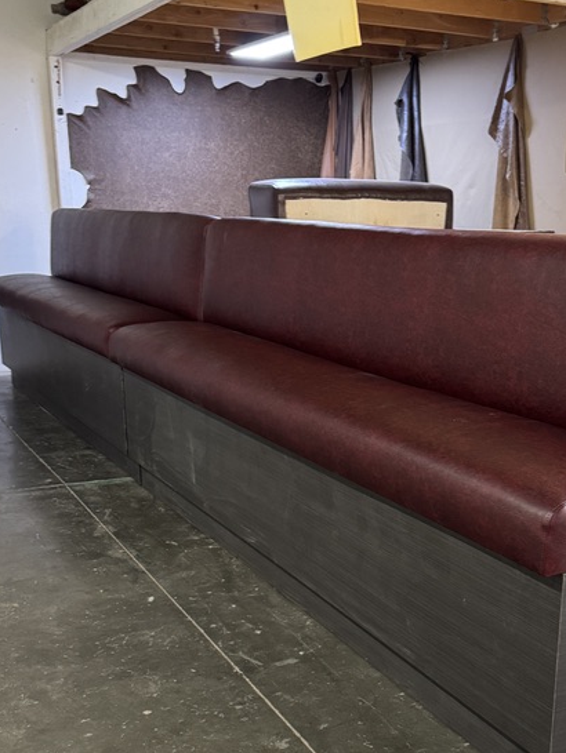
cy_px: 524
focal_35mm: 45
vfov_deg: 41.3
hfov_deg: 31.9
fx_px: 980
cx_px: 393
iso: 500
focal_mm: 6.76
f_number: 1.78
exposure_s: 1/60
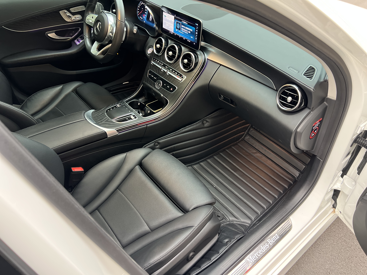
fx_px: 276
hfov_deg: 67.3
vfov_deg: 53.1
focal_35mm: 26
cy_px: 138
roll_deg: +0.3
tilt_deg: -40.9
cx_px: 184
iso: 500
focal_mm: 5.7
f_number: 1.5
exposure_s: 1/60
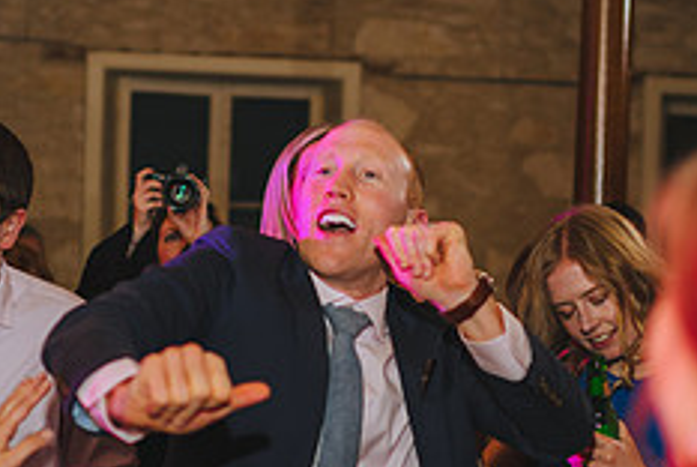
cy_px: 388
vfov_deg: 15.6
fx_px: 1687
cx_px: 362
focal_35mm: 87
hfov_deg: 23.3
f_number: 2
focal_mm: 35
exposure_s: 1/200
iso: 640
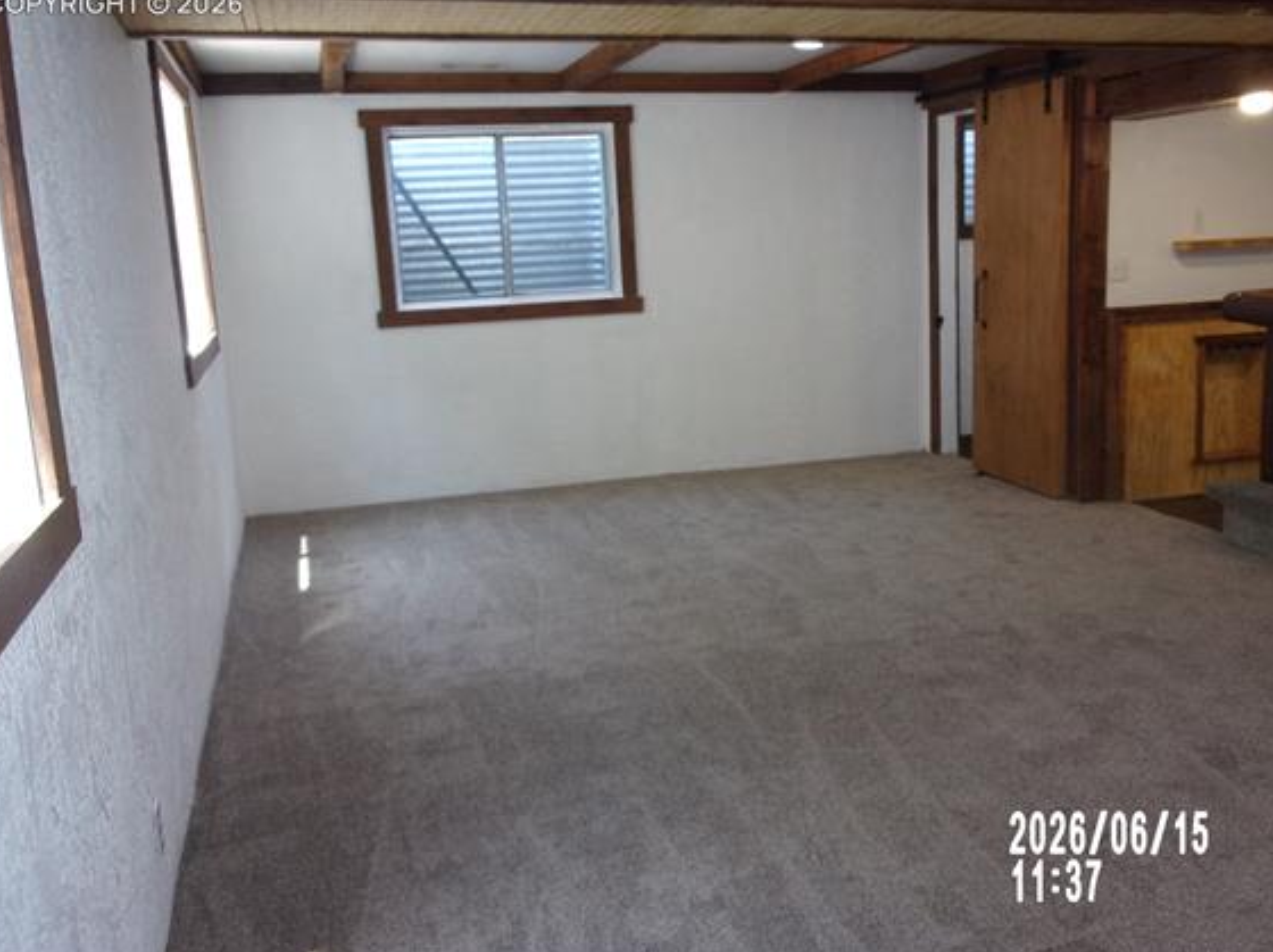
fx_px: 1176
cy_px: 433
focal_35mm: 32
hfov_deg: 56.8
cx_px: 696
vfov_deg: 44.1
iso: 250
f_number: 3.9
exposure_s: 1/34
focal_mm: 5.1
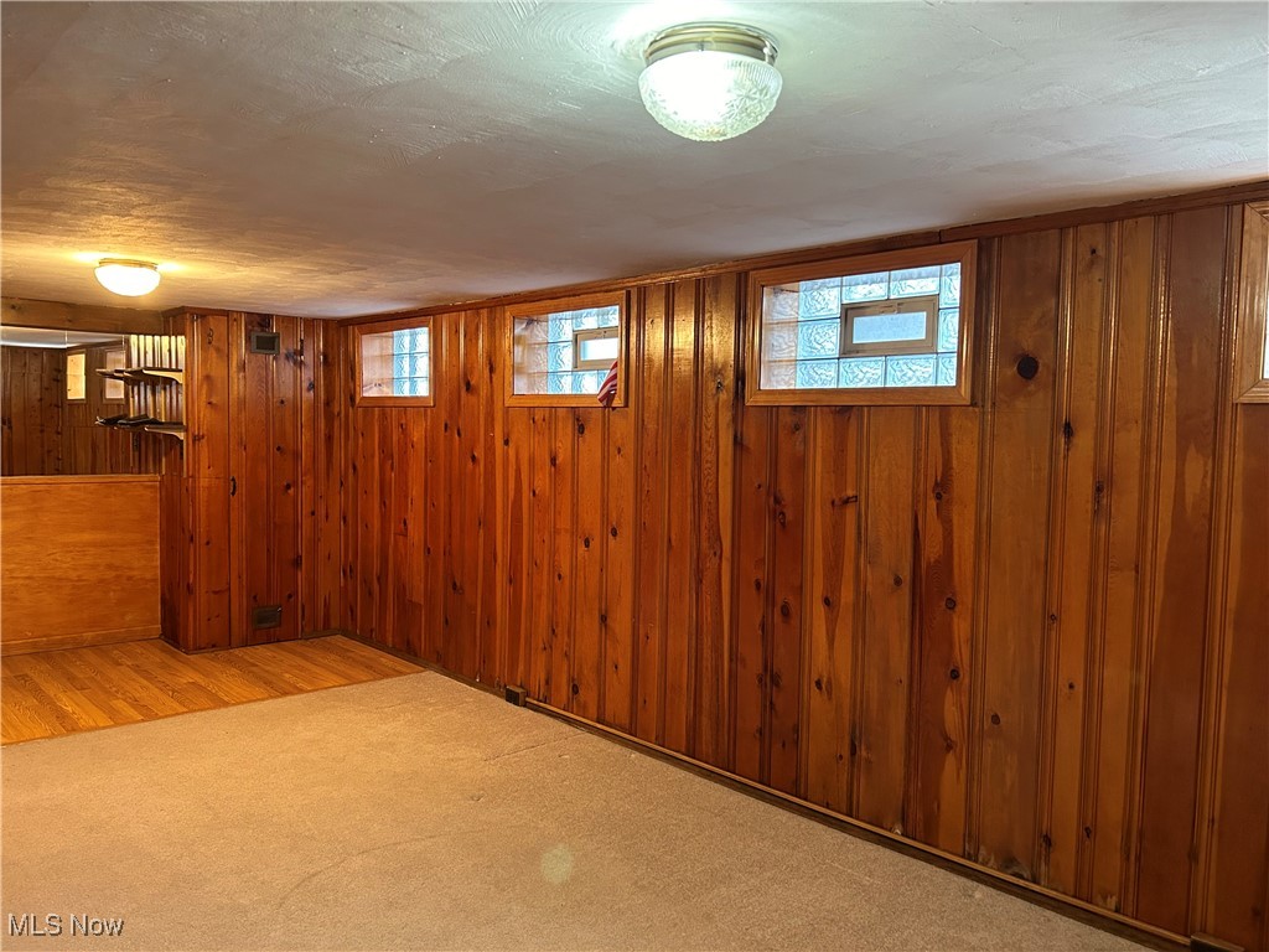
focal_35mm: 26
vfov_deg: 53.1
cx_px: 634
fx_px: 953
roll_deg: -1.0
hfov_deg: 67.3
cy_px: 476
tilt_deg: -3.8
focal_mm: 5.7
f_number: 1.5
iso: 320
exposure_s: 1/60
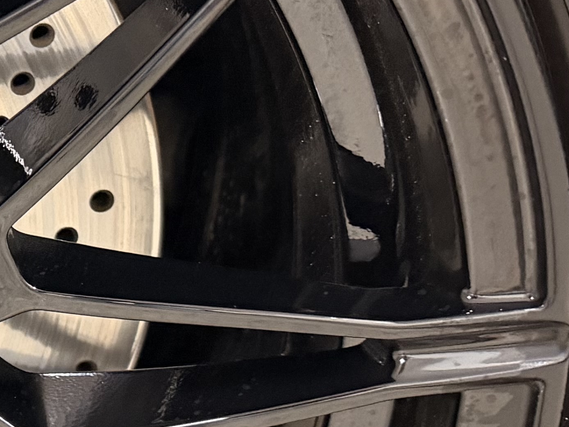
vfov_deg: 14.9
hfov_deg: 17.1
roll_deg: +2.5
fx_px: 1627
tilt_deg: -28.6
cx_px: -378
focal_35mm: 99
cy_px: 307
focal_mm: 6.76
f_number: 1.78
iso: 800
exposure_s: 1/30
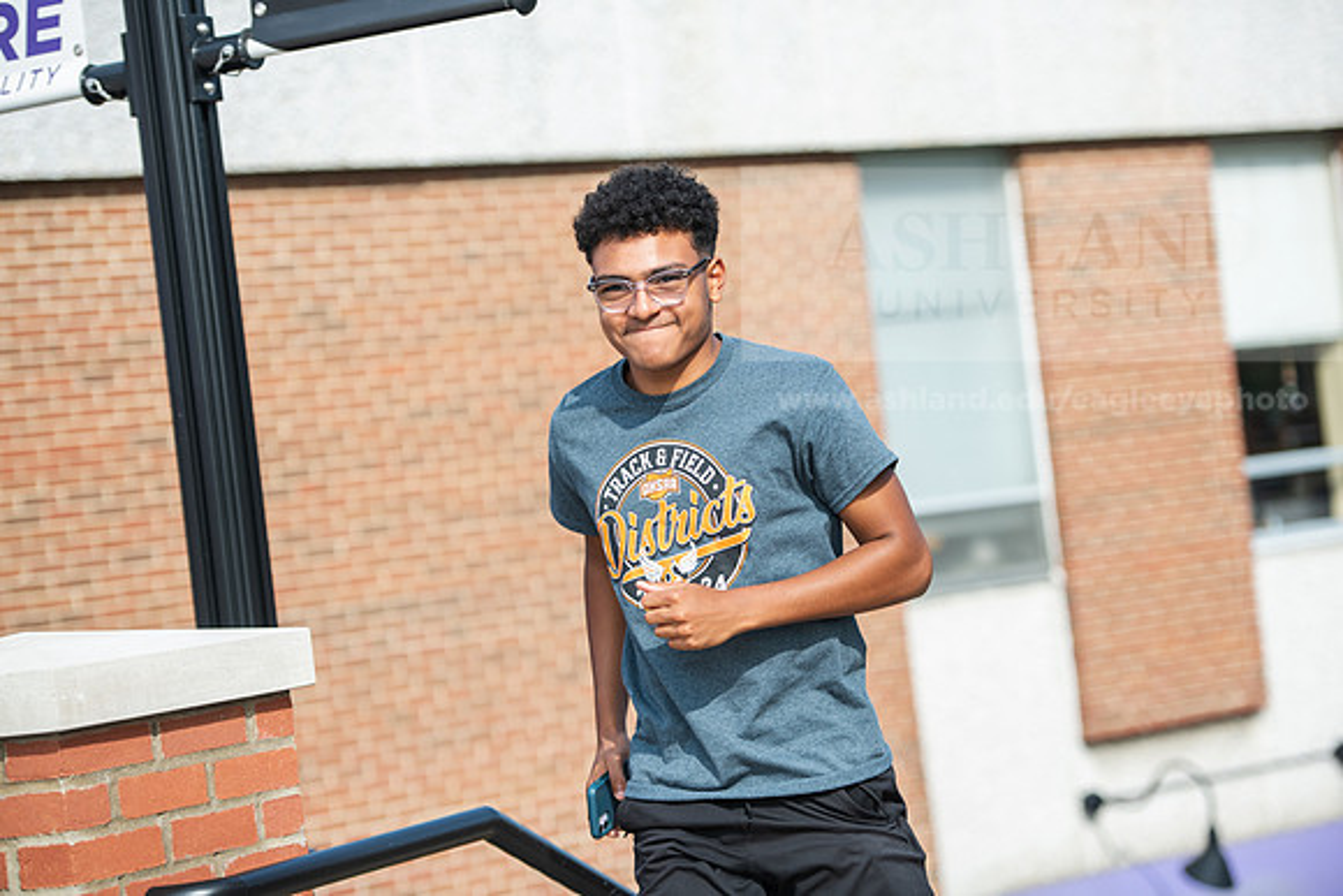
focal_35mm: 105
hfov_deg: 19.5
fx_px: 3918
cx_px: 672
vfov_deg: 13.0
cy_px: 448
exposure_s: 1/1000
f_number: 3.2
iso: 250
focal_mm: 105
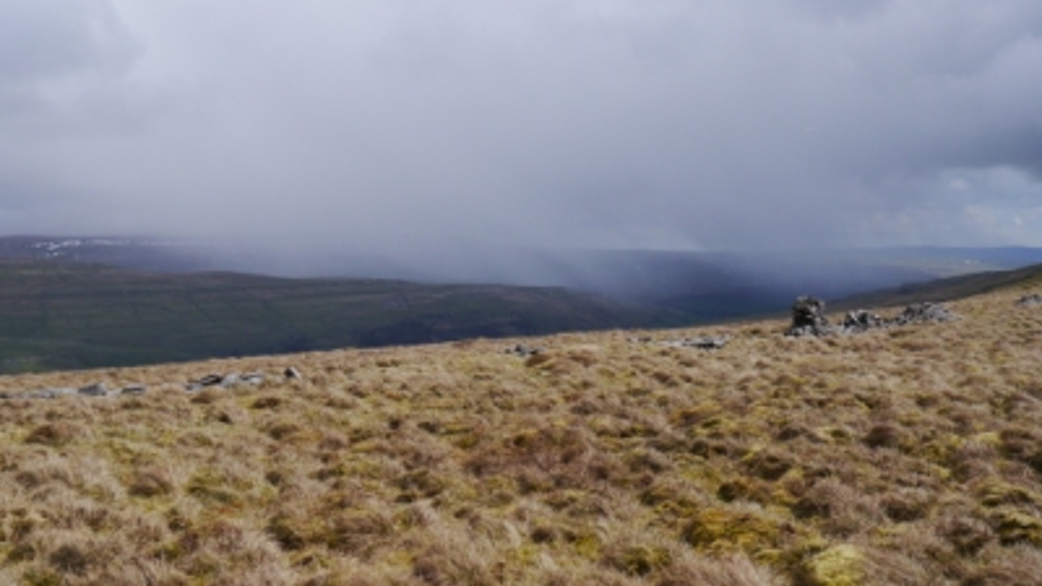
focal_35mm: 40
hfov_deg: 50.5
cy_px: 221
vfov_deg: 29.6
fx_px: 1105
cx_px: 511
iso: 160
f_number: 8
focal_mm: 17
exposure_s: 1/500
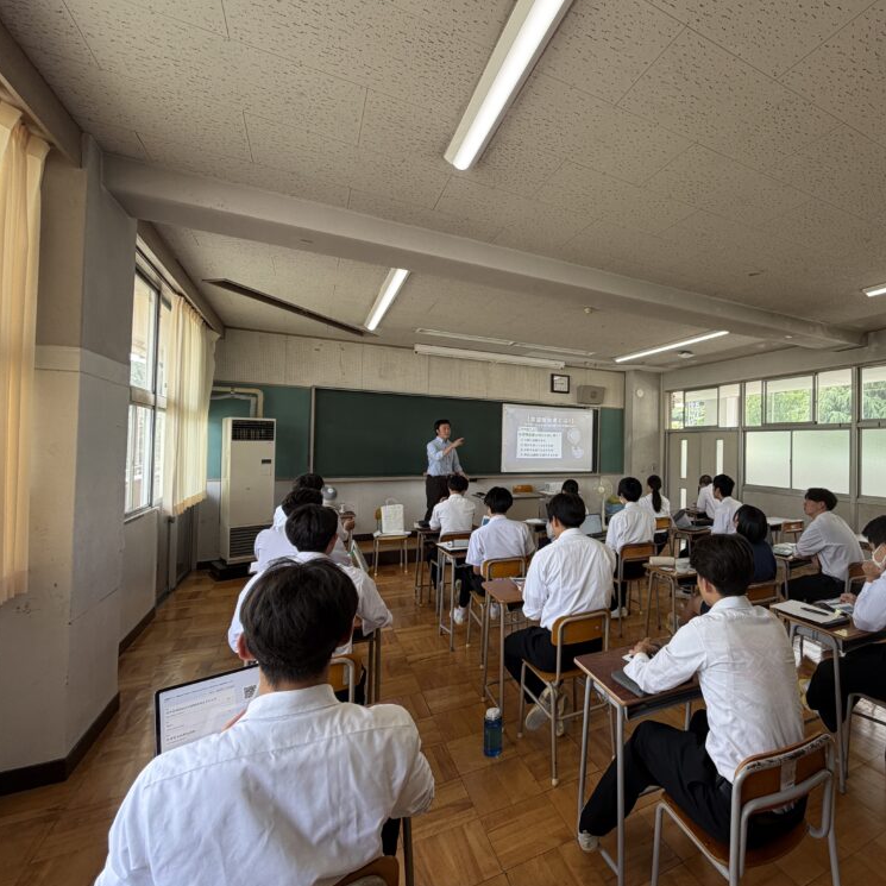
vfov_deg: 84.0
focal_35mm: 17
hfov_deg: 80.7
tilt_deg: +1.8
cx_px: 602
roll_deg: -0.3
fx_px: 492
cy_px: 438
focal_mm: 2.22
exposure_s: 1/121
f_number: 2.2
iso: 64
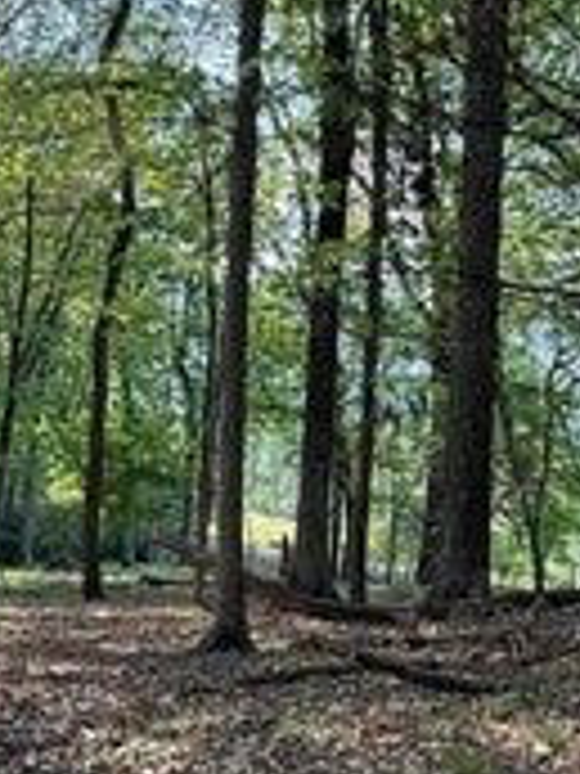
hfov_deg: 27.6
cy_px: 477
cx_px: 441
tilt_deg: -3.0
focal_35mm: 52
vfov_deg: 36.6
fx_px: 1162
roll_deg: -4.3
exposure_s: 1/197
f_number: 2.2
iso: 50
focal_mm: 2.22
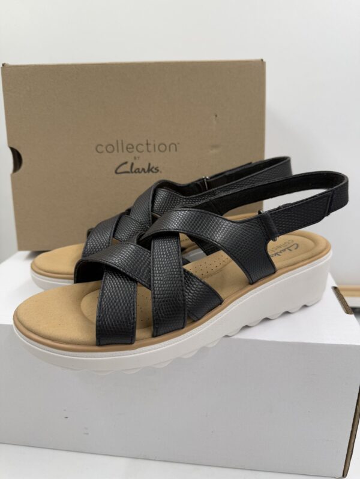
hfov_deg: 56.8
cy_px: 240
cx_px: 180
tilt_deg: -18.9
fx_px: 333
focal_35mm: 24
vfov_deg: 71.6
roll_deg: +1.0
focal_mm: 6.76
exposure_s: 1/539
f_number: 1.78
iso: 80
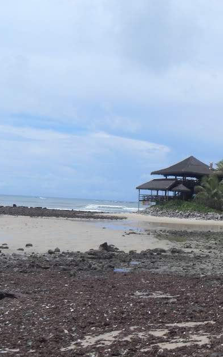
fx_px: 574
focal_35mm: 59
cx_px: 223
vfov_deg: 34.6
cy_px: 180
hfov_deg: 21.2
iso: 80
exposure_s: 1/500
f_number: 7
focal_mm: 6.3
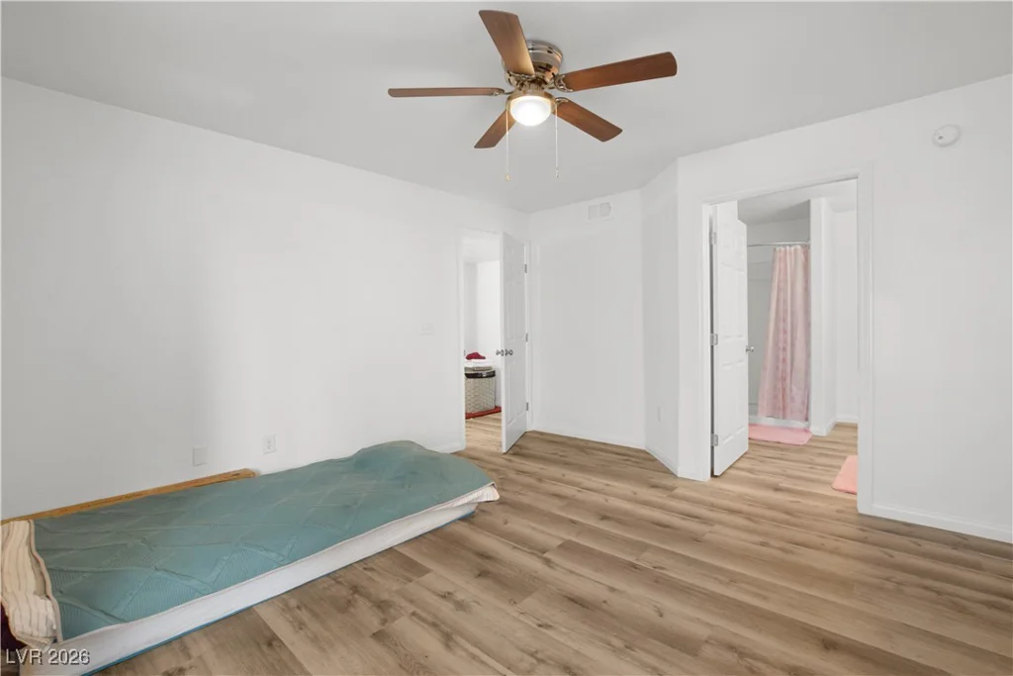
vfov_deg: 77.3
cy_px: 338
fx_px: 422
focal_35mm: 15
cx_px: 506
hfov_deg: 100.4
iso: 400
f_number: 8
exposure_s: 1/6
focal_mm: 10
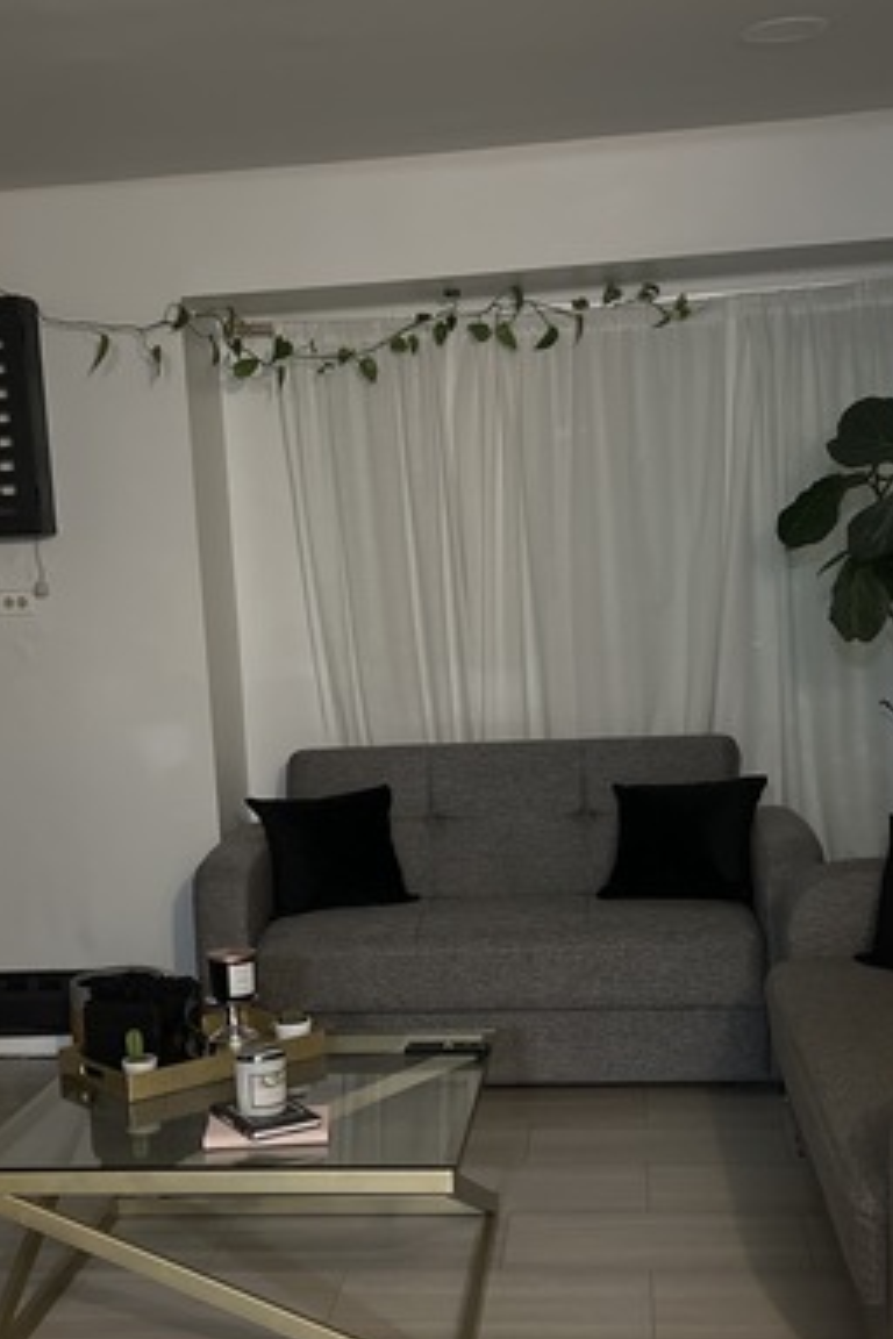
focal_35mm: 47
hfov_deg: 28.6
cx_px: 368
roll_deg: +3.6
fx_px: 1749
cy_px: 802
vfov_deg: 41.7
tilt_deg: -9.0
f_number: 1.5
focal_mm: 5.7
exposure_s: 1/30
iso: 640
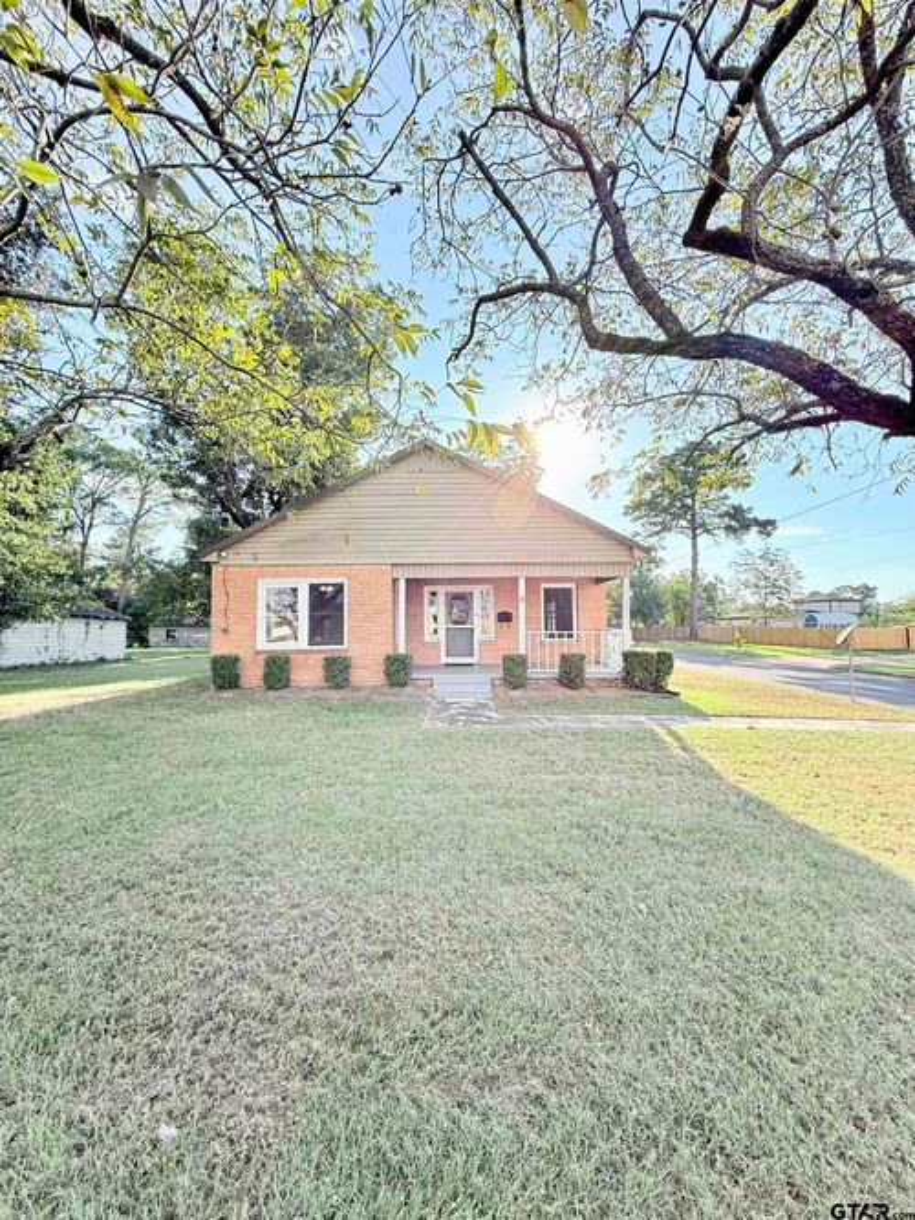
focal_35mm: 14
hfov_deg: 85.7
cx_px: 458
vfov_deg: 102.1
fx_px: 494
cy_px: 610
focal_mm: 2.22
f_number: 2.2
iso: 64
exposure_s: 1/465
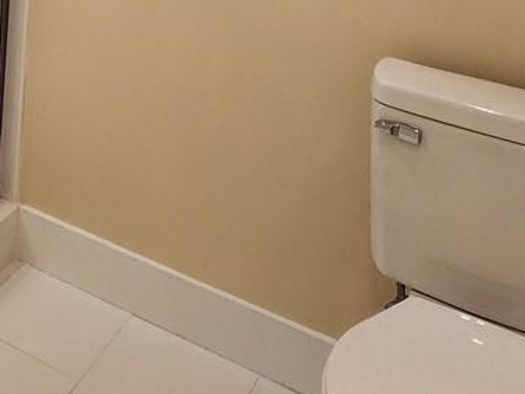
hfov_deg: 30.0
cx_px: -99
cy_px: -243
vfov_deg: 21.1
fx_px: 835
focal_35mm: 55
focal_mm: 2.2
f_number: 2.2
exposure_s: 1/60
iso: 80
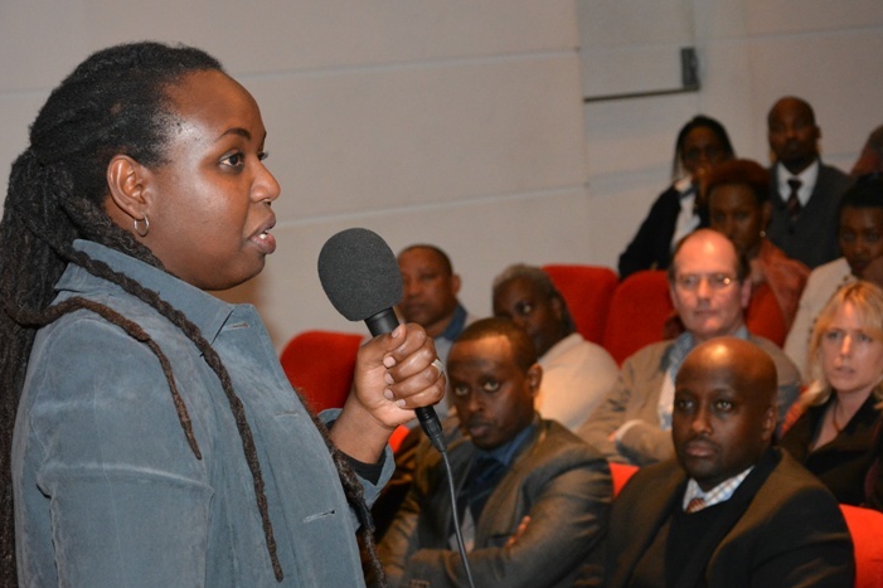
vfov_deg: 15.3
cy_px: 331
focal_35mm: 89
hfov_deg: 22.9
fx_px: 2182
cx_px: 498
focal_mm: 52
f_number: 5
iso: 3200
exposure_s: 1/60
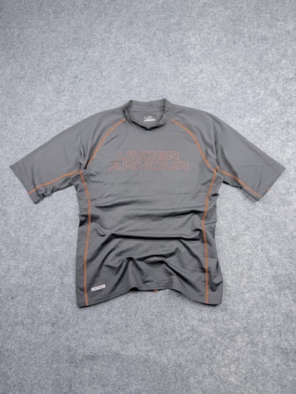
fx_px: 274
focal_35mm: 24
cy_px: 197
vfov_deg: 71.6
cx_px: 148
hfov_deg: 56.8
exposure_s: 1/207
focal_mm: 6.76
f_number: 1.78
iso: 64
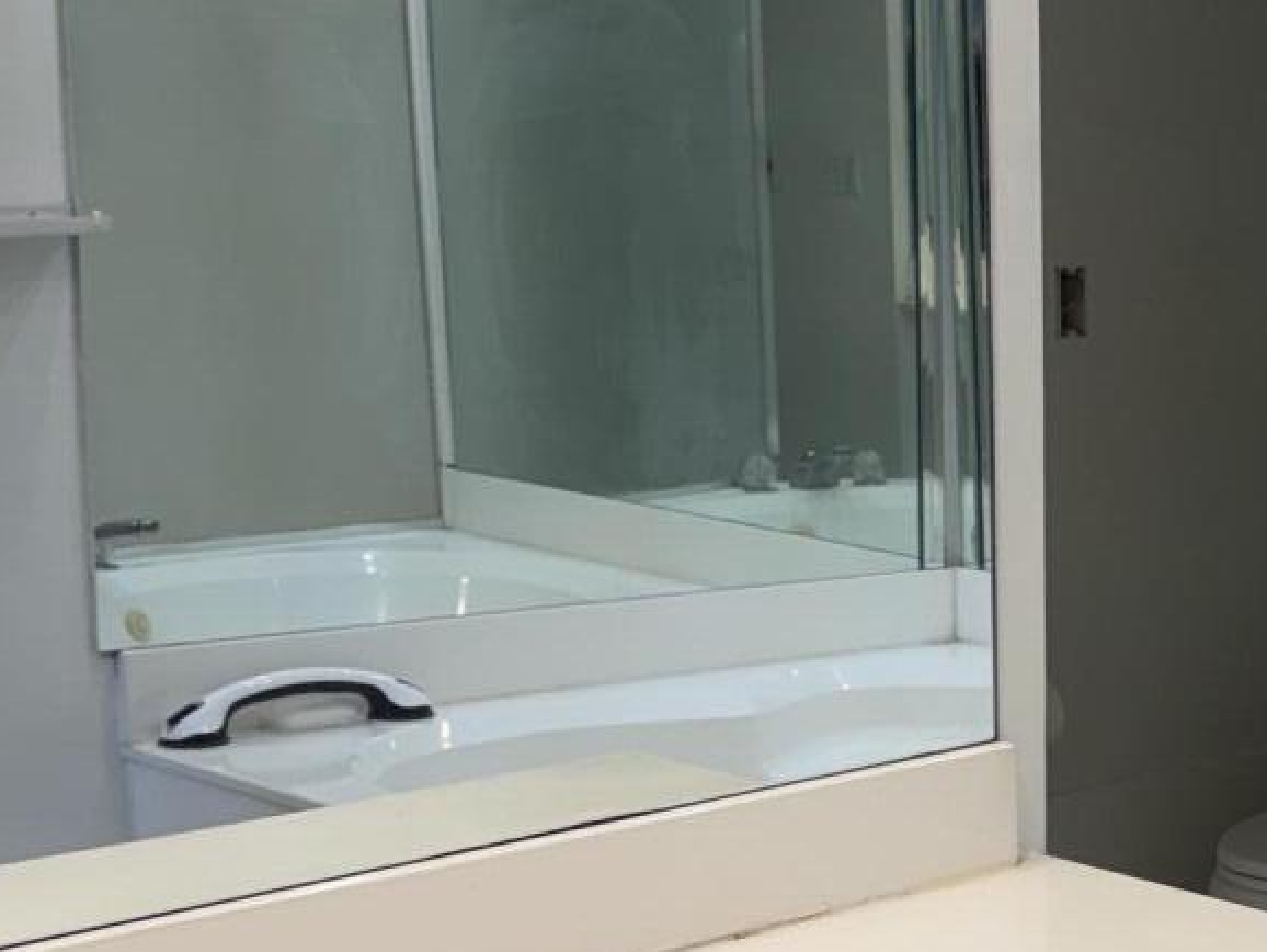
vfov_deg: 17.6
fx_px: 3039
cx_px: 1377
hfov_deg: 22.3
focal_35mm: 83
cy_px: 820
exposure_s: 1/120
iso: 64
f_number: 1.78
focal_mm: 6.76
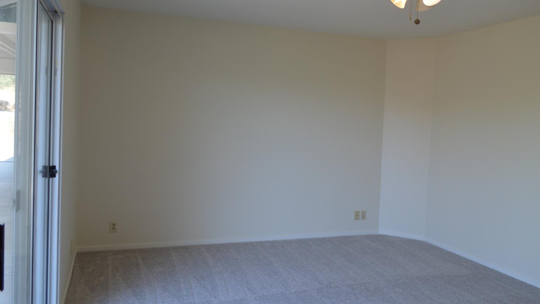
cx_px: 265
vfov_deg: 40.1
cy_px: 138
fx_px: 415
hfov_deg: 66.1
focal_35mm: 29
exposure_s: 1/100
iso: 400
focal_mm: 18
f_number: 5
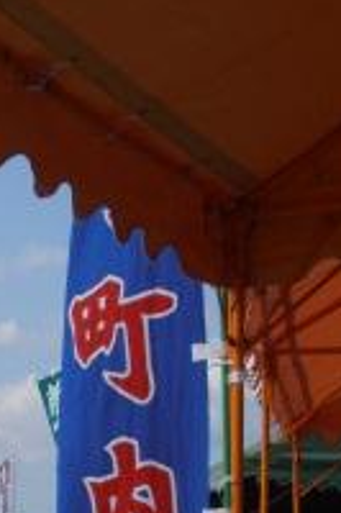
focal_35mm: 133
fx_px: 1893
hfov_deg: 10.1
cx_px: -77
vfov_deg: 15.1
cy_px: 544
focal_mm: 10.04
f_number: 4.5
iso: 80
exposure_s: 1/800
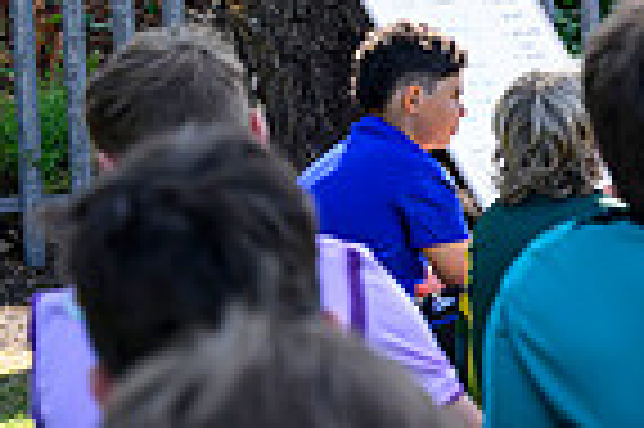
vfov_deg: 4.8
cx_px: 1297
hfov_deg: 7.0
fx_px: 5075
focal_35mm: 284
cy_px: 128
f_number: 5.6
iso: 500
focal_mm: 70
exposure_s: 1/640
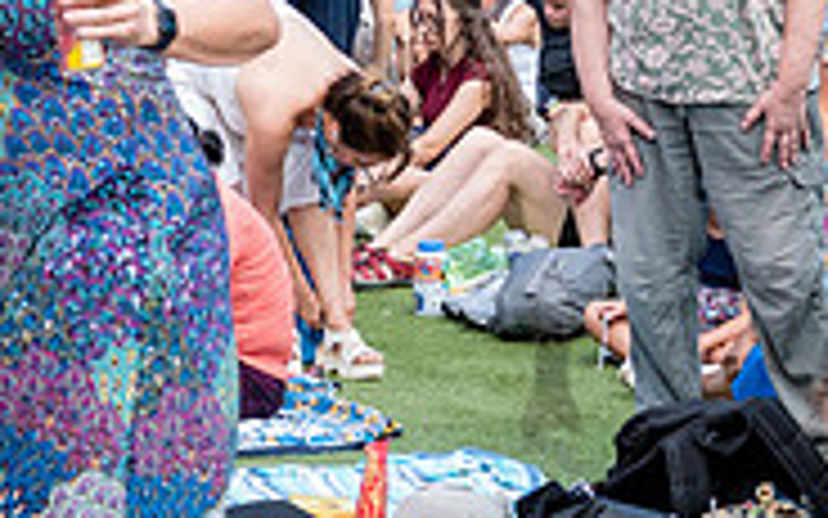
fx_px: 3881
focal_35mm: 172
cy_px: -61
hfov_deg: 11.9
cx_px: -224
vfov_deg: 7.6
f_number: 4.5
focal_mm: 40
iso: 1250
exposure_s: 1/250
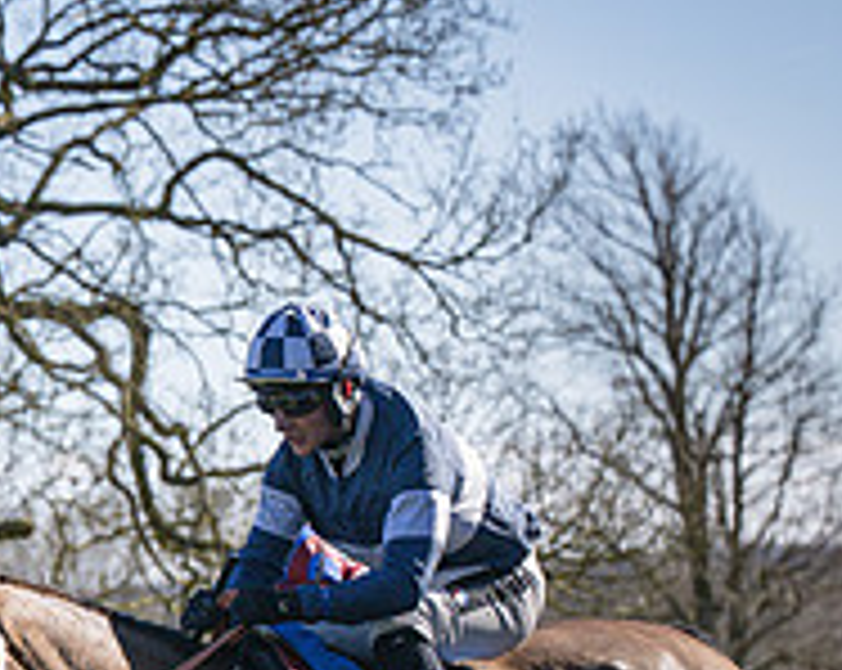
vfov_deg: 6.4
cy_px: 844
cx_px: -6
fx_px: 5996
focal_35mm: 241
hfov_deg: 8.0
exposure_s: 1/6400
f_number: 2.8
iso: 400
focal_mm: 70
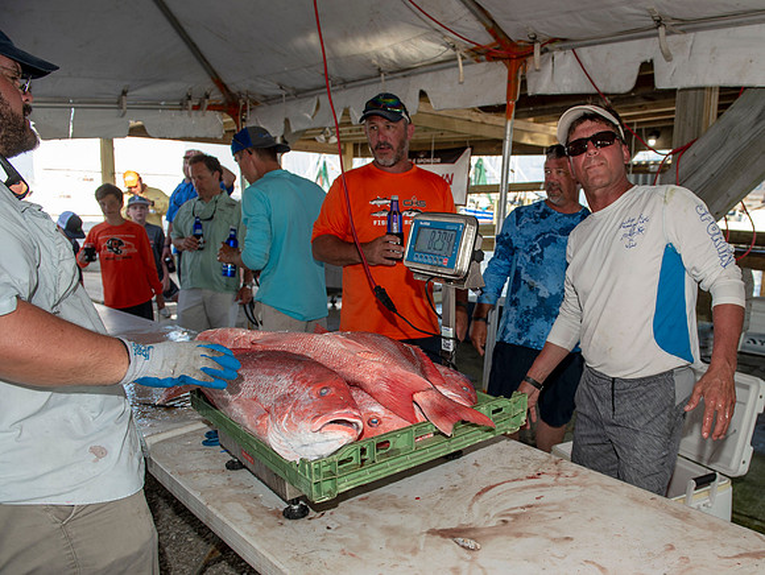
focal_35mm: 29
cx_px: 484
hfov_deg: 60.3
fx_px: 646
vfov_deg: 47.9
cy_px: 321
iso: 100
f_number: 5
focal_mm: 24
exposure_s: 1/125
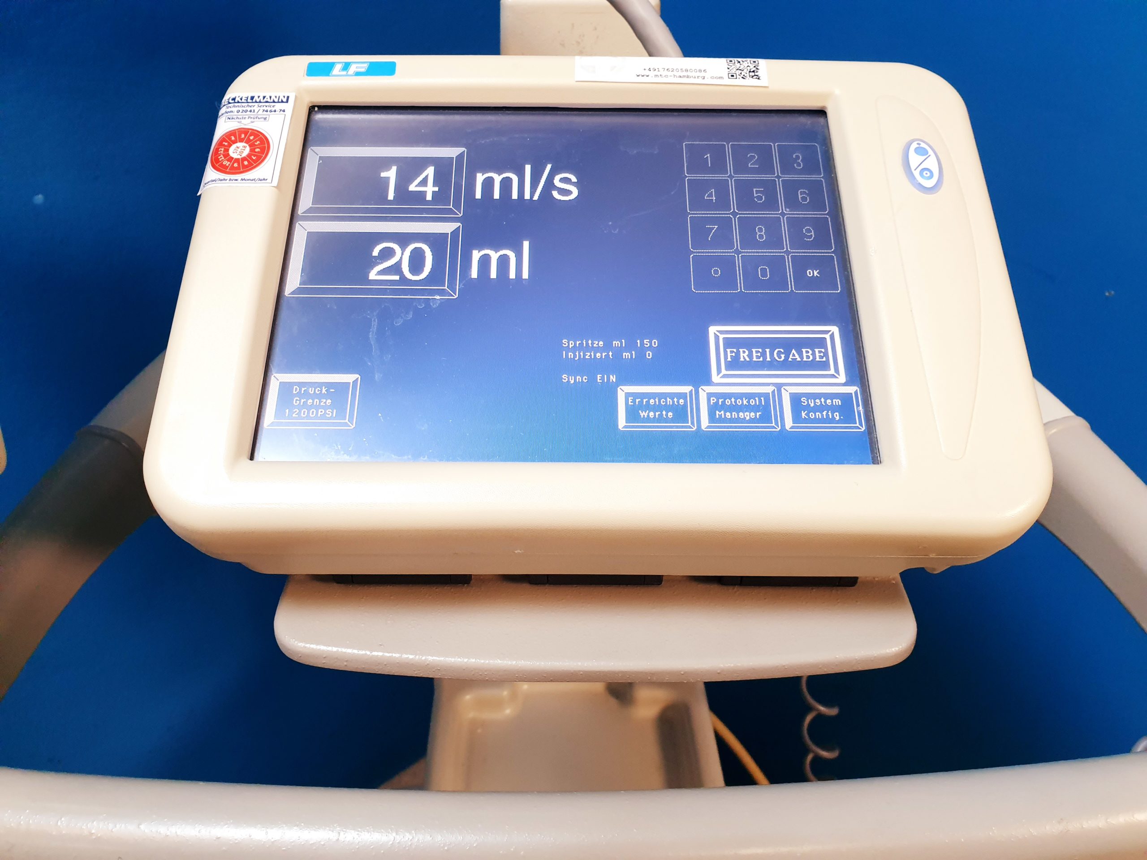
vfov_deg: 53.1
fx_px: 862
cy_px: 430
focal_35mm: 26
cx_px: 574
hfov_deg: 67.3
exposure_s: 1/50
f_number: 2.4
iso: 250
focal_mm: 4.3
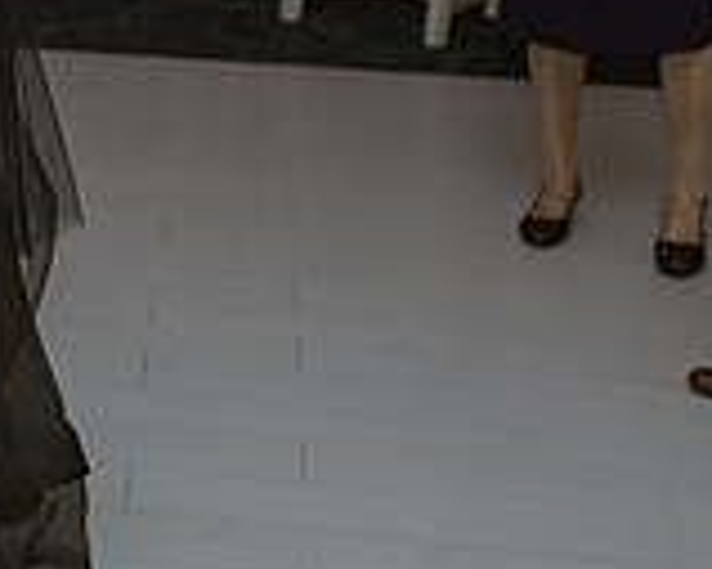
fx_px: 2527
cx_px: -416
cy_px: 20
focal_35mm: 120
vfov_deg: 12.7
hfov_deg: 14.7
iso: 1000
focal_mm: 35
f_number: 2.8
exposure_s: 1/200
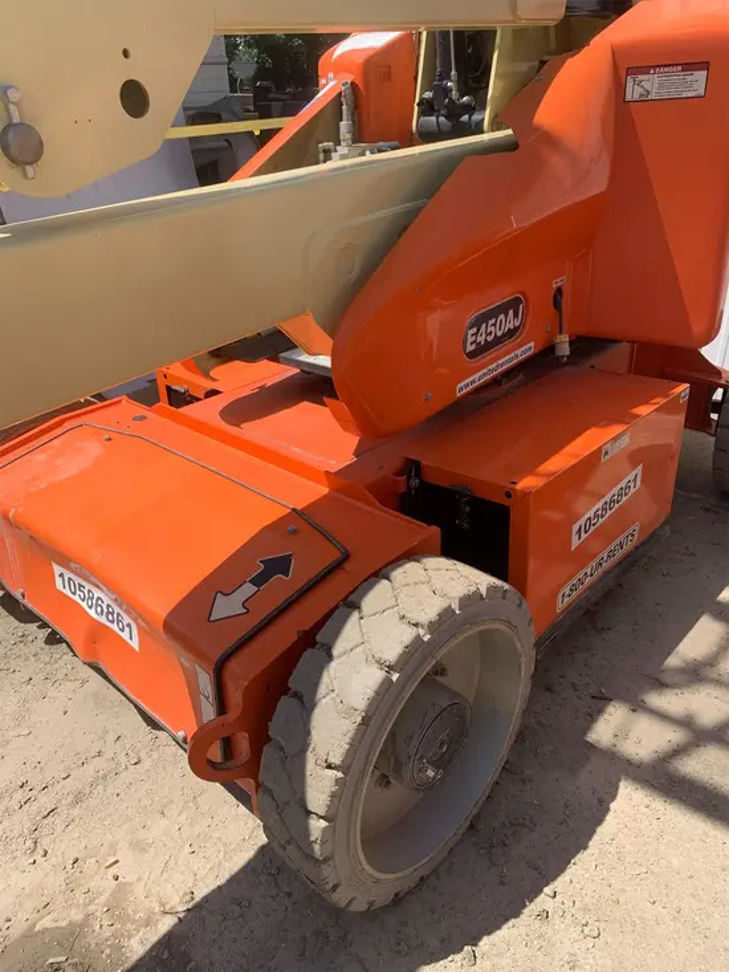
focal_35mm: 26
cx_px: 364
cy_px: 486
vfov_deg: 67.3
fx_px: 730
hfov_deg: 53.1
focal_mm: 4.25
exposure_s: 1/1585
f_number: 1.8
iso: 25
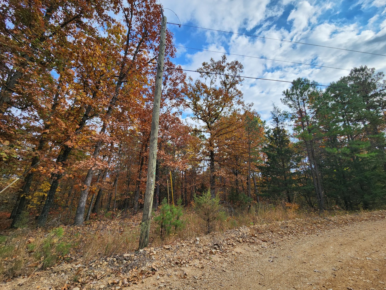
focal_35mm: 13
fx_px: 145
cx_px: 193
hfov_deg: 106.2
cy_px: 145
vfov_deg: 89.9
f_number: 2.2
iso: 50
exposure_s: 1/932
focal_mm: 2.2
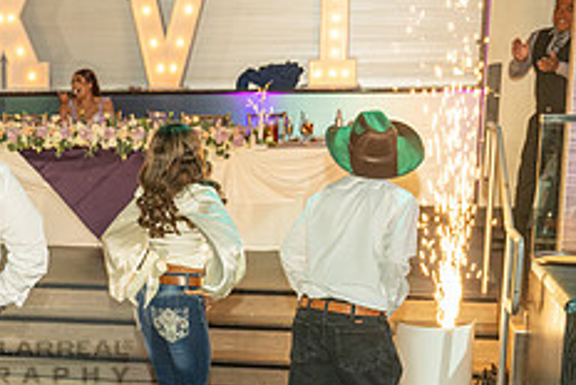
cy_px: 342
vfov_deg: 15.9
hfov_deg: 22.5
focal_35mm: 85
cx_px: -60
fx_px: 1361
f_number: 4
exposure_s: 1/200
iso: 1000
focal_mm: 34
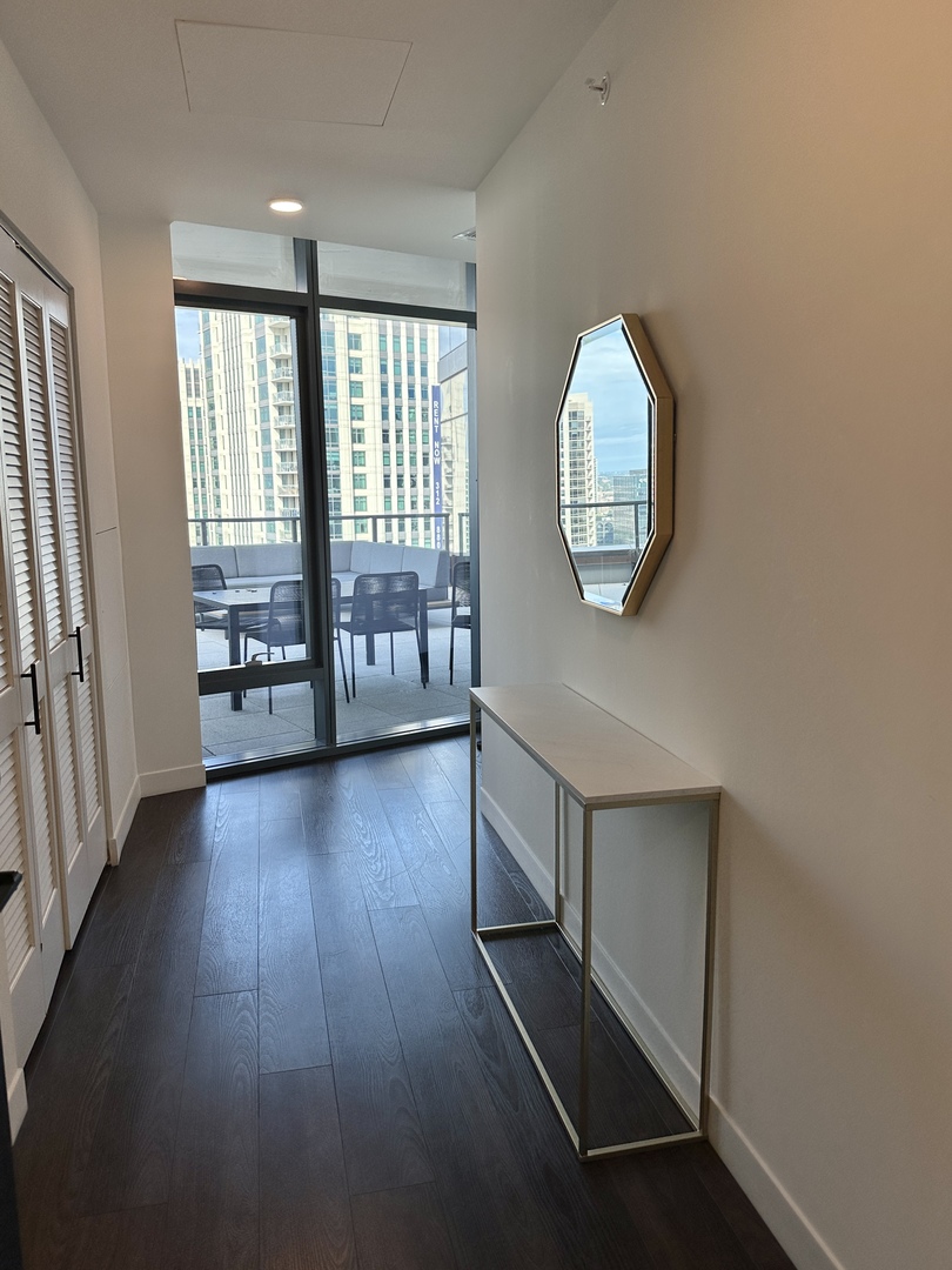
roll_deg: +1.9
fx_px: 880
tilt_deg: -7.5
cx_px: 476
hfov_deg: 56.8
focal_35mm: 24
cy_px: 635
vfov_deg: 71.6
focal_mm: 6.86
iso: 80
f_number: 1.78
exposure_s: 1/594
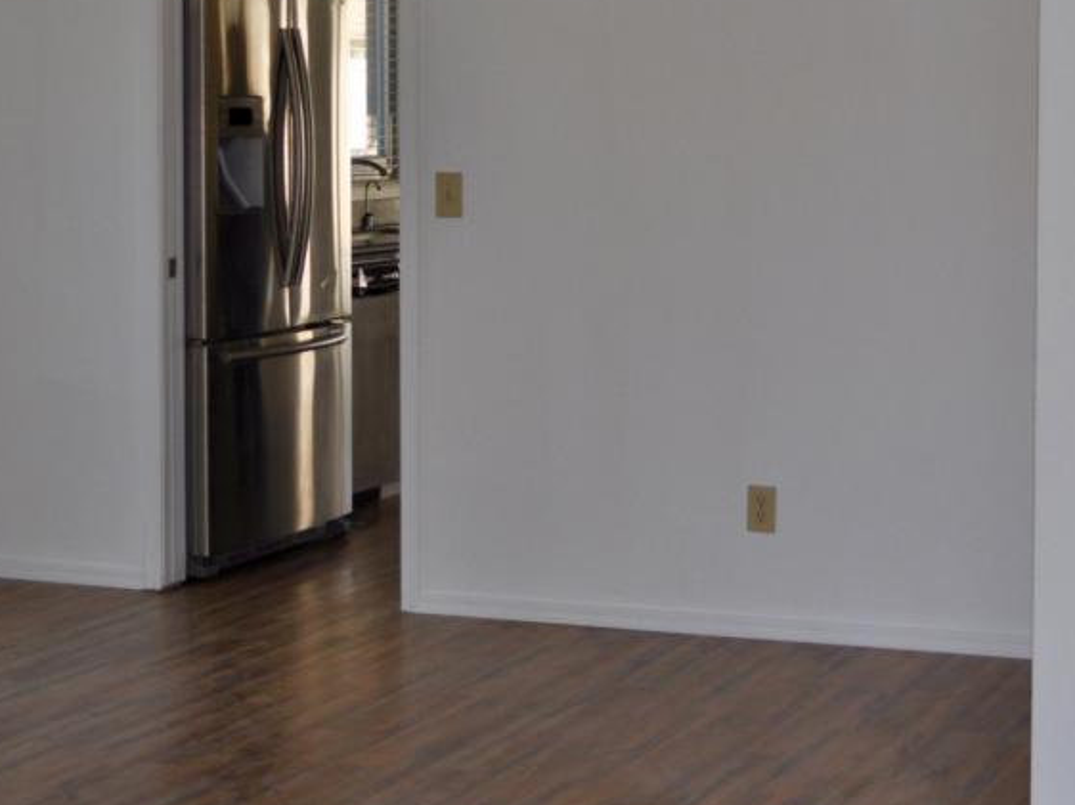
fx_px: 2576
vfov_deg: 17.7
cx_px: 694
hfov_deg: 23.5
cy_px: 247
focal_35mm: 83
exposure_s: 1/200
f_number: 5
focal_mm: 28
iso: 200
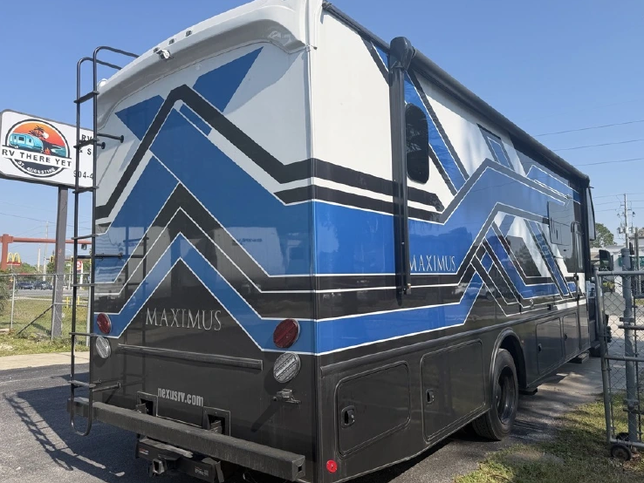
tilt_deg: +4.3
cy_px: 238
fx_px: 484
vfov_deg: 53.1
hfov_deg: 67.3
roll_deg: -0.4
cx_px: 334
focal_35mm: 26
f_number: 1.78
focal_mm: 6.76
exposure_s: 1/3759
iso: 80
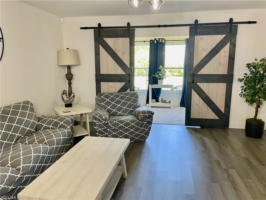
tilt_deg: -11.3
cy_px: 100
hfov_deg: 67.3
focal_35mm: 26
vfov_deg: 53.1
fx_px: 200
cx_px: 133
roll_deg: +0.9
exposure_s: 1/60
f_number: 1.6
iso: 100
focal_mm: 4.2
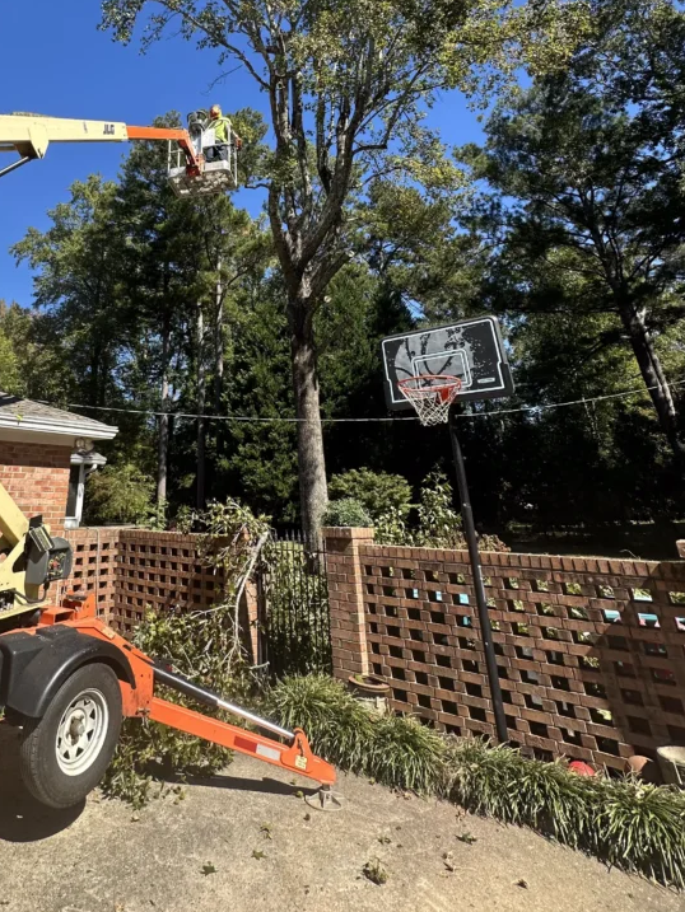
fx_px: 528
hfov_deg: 63.6
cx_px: 206
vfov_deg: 77.6
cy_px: 267
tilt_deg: +25.6
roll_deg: -1.6
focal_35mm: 20
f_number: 2.2
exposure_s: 1/673
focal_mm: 2.22
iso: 40
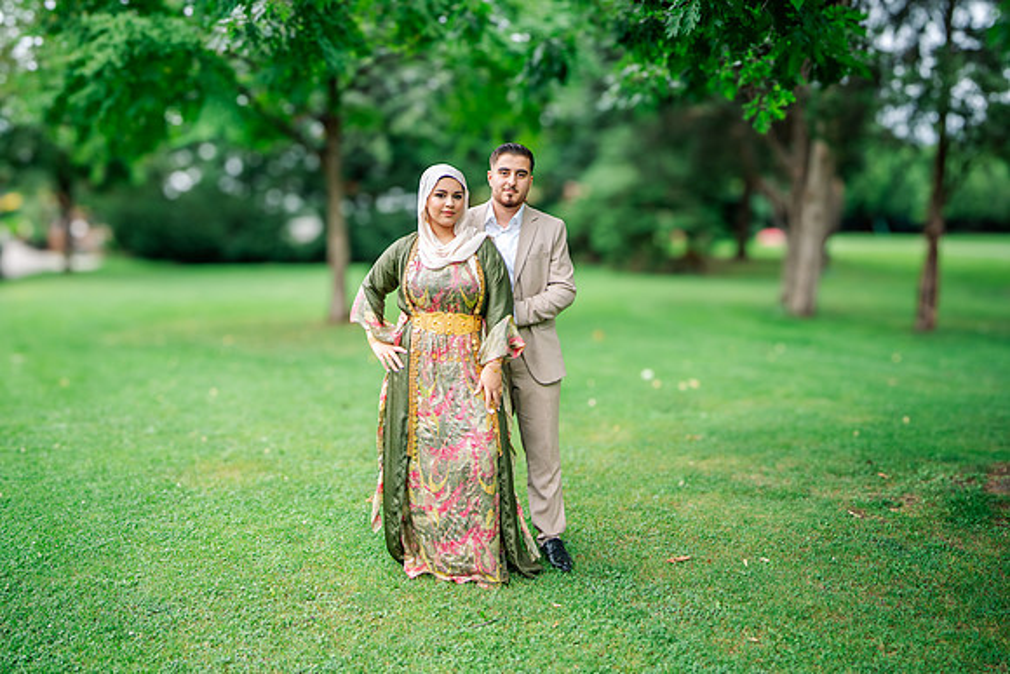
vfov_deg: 37.9
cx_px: 505
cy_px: 337
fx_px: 982
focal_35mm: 35
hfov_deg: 54.4
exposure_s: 1/5000
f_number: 1.2
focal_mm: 35
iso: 200
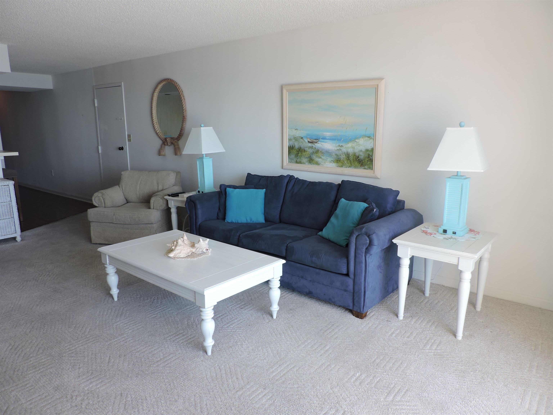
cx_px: 276
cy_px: 208
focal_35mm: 24
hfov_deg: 71.6
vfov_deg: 56.8
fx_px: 383
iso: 100
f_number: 3
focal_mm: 4.3
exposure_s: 1/60
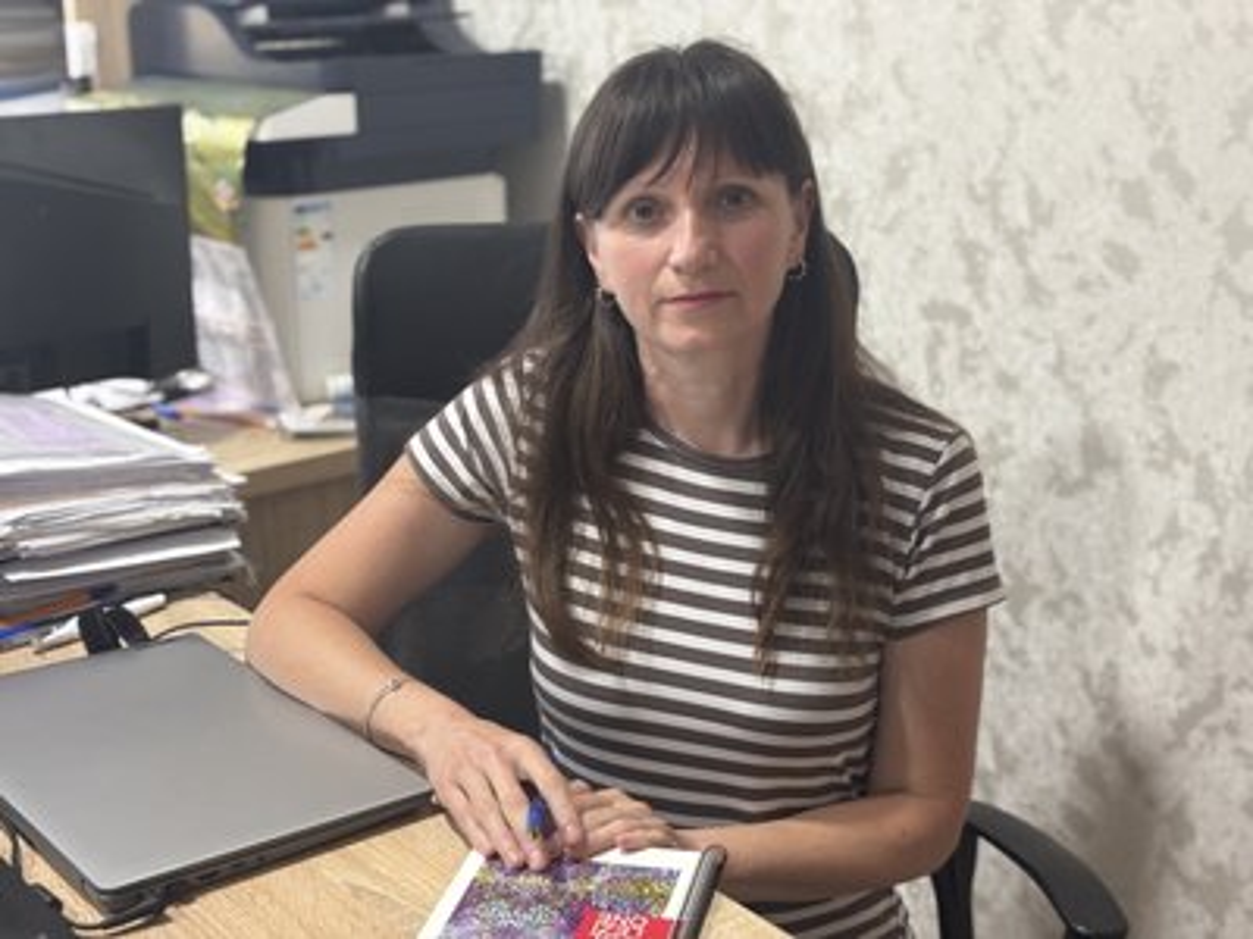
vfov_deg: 28.0
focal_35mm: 52
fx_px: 1882
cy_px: 470
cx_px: 626
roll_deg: +0.0
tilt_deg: -16.3
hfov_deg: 36.8
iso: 125
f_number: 1.6
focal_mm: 5.96
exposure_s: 1/50
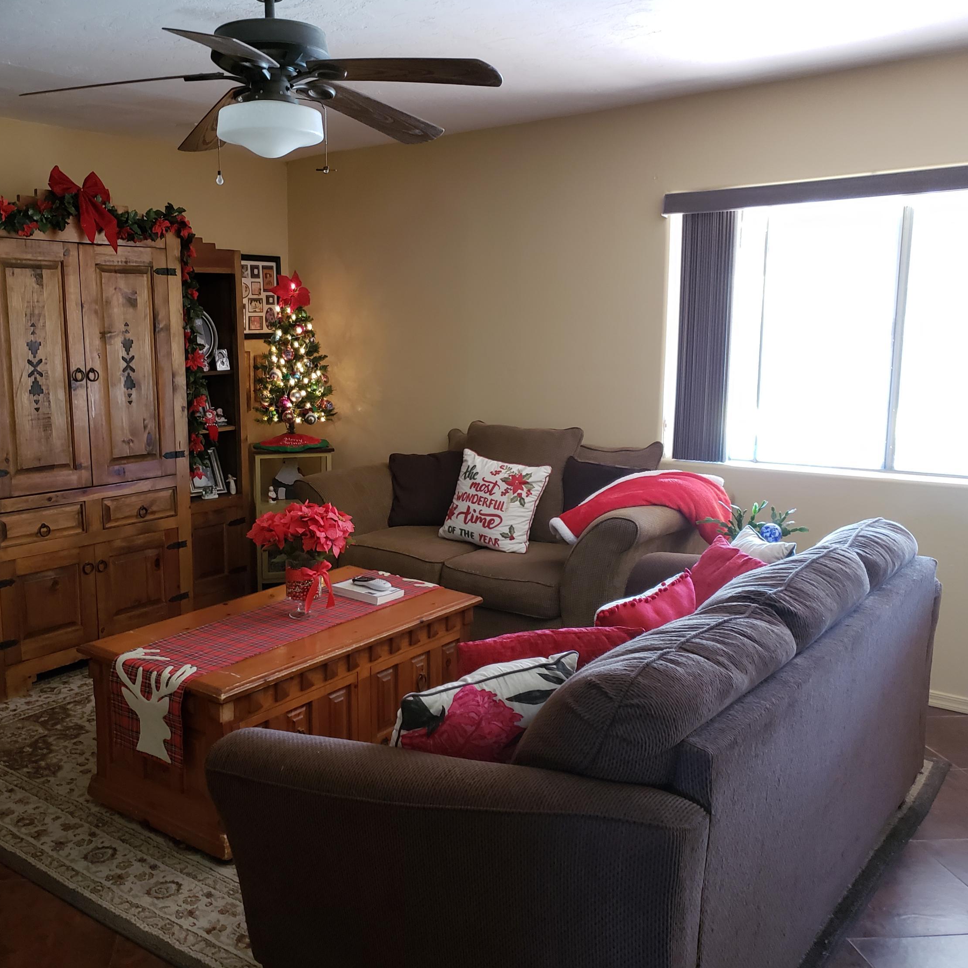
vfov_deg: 52.5
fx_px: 981
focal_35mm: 31
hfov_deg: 51.9
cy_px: 484
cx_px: 354
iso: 320
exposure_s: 1/60
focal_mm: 4.3
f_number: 1.5
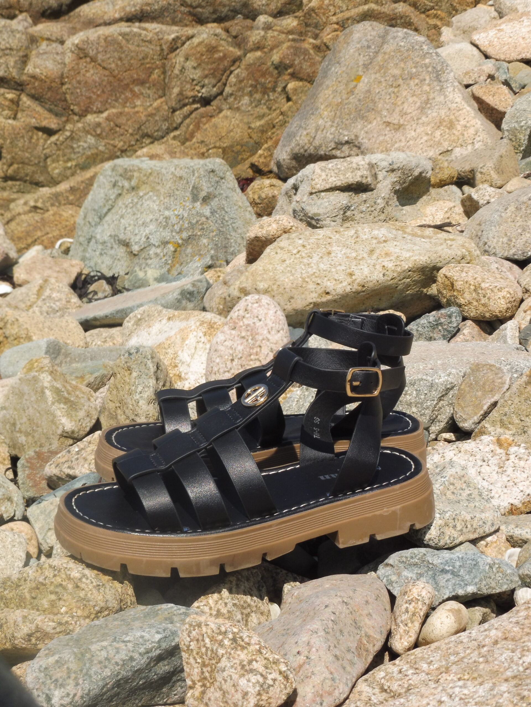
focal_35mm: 70
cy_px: 354
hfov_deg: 21.0
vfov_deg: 27.8
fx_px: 1432
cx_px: 266
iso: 100
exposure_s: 1/500
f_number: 6.3
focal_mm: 12.5
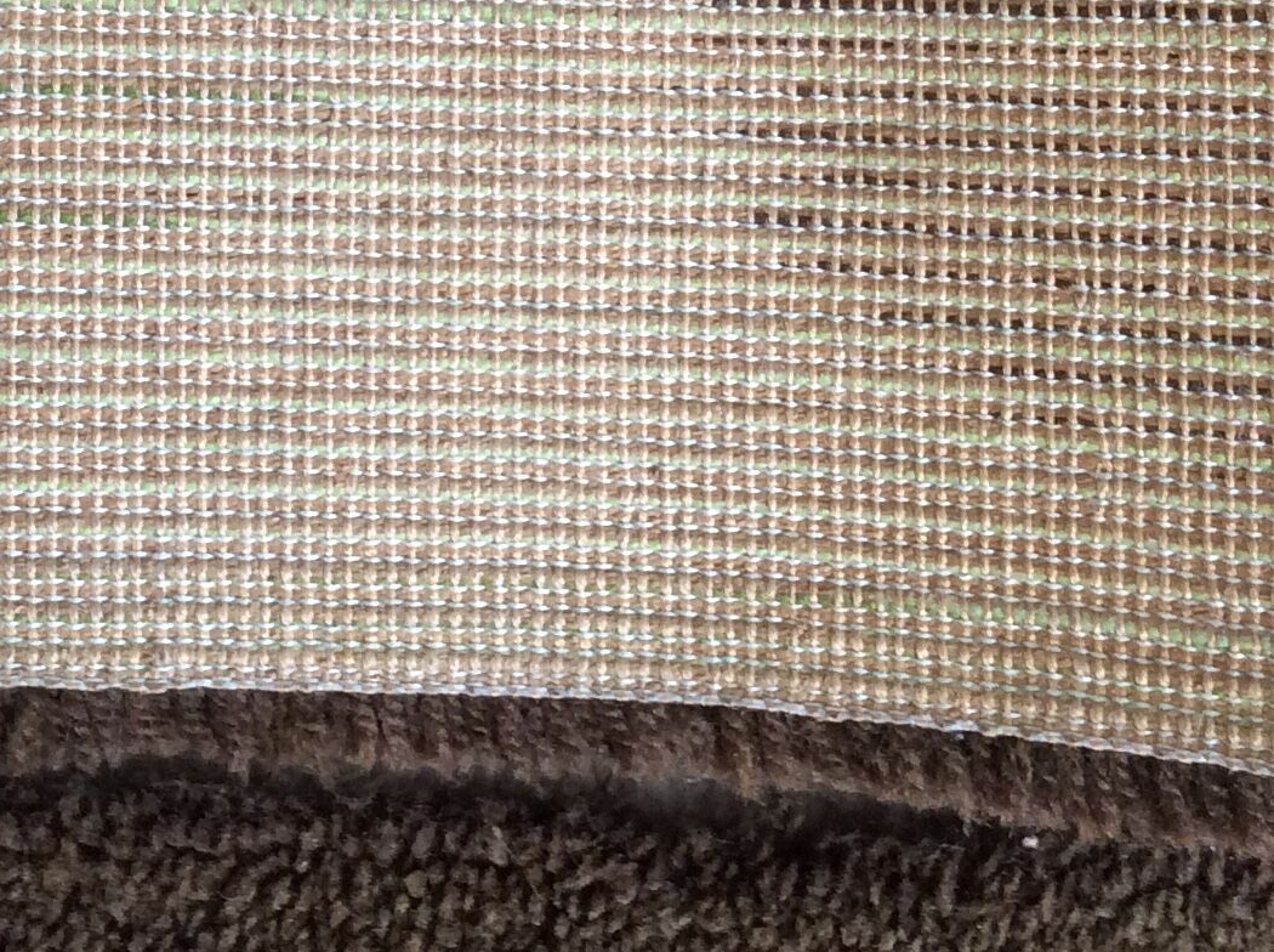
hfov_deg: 24.7
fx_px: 2903
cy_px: -135
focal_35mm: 79
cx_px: 513
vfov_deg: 17.9
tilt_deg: -89.1
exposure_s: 1/25
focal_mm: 3.3
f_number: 2.4
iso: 64
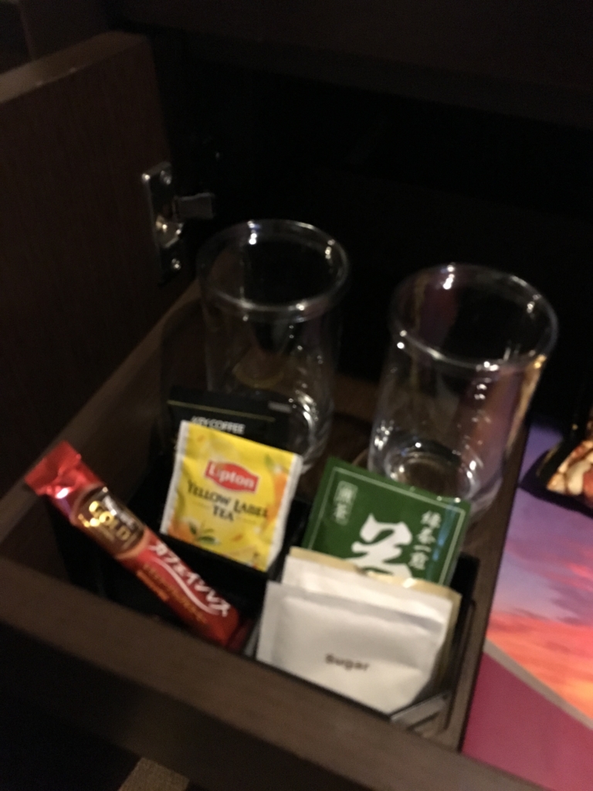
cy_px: 396
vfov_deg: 61.7
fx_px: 662
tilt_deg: -44.8
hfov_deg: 48.2
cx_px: 296
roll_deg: -1.0
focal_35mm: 29
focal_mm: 4.15
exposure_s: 1/15
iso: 800
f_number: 2.2
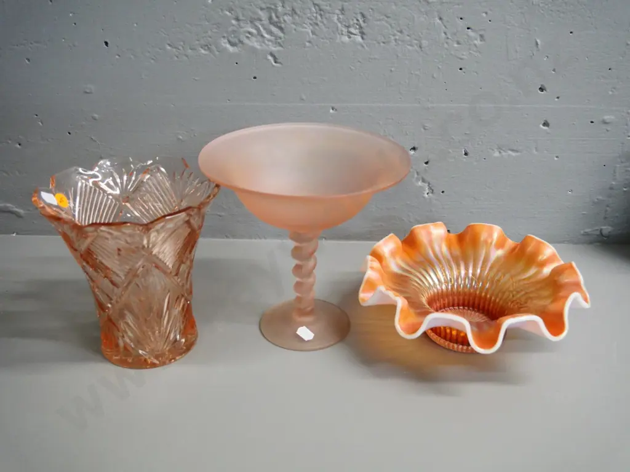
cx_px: 315
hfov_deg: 51.4
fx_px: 655
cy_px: 236
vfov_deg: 39.7
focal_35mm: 36
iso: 3200
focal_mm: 18
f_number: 5
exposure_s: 1/100
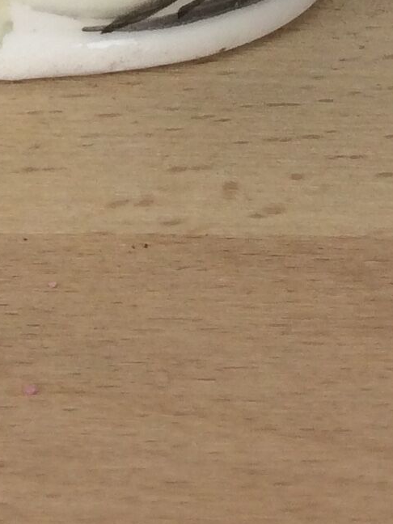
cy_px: -754
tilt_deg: -6.6
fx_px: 2210
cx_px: 49
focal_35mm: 146
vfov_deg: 11.2
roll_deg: +1.0
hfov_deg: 10.1
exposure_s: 1/100
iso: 50
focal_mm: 4.15
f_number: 2.2
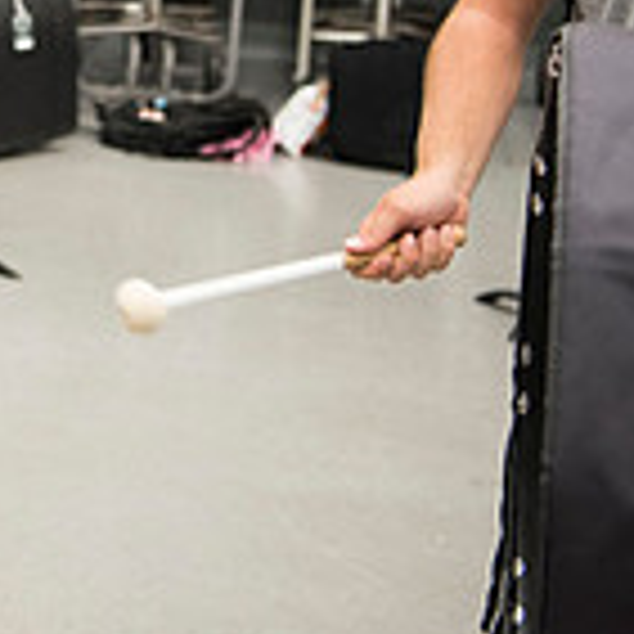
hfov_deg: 11.7
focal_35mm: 140
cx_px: -436
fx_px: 2901
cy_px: -119
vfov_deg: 12.2
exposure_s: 1/160
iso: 1250
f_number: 2.8
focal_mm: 40
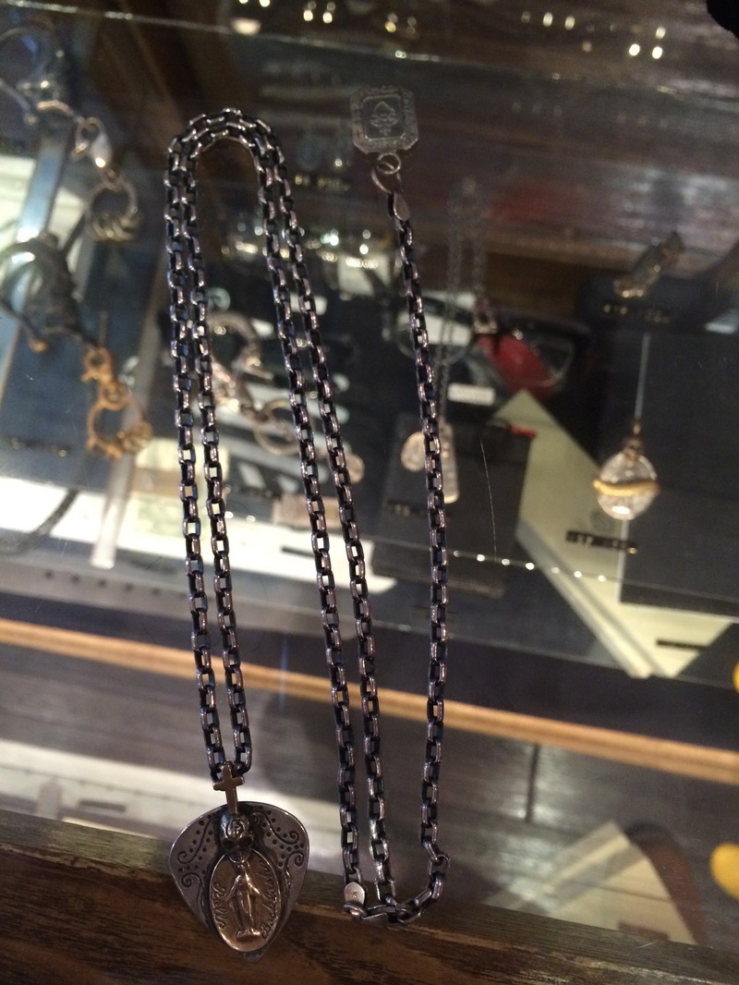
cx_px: 370
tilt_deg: -80.3
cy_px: 492
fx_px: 825
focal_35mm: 29
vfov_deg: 61.6
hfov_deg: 48.2
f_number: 2.2
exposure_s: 1/24
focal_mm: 4.15
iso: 320
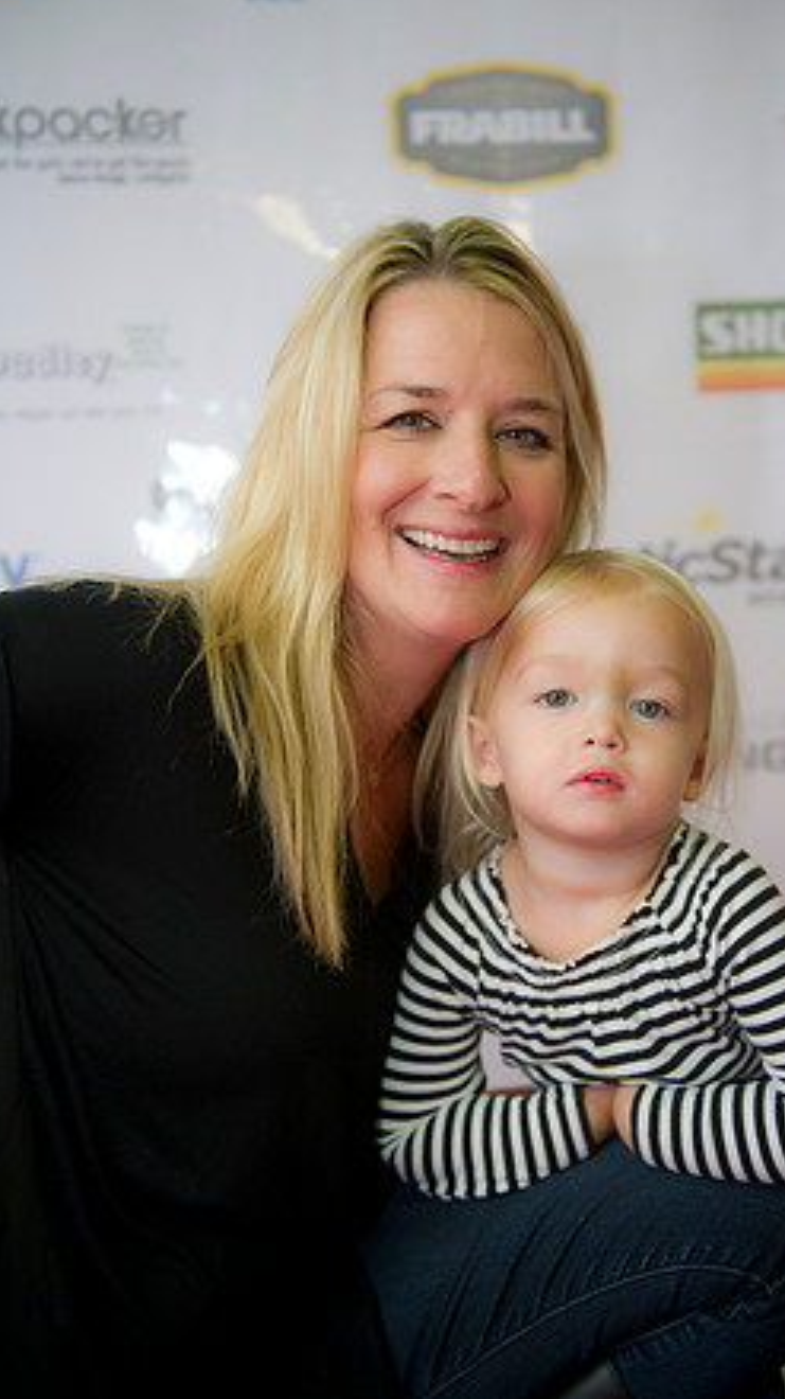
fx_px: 1668
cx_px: 447
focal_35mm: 45
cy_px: 687
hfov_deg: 26.5
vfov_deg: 45.5
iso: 640
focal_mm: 42
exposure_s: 1/80
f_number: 2.8
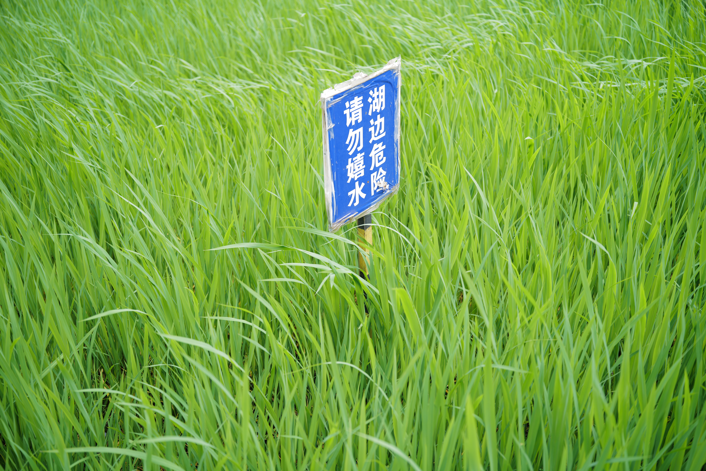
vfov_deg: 37.9
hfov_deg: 54.4
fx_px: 687
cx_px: 353
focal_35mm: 35
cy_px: 236
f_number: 6.8
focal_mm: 35
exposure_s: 1/400
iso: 100
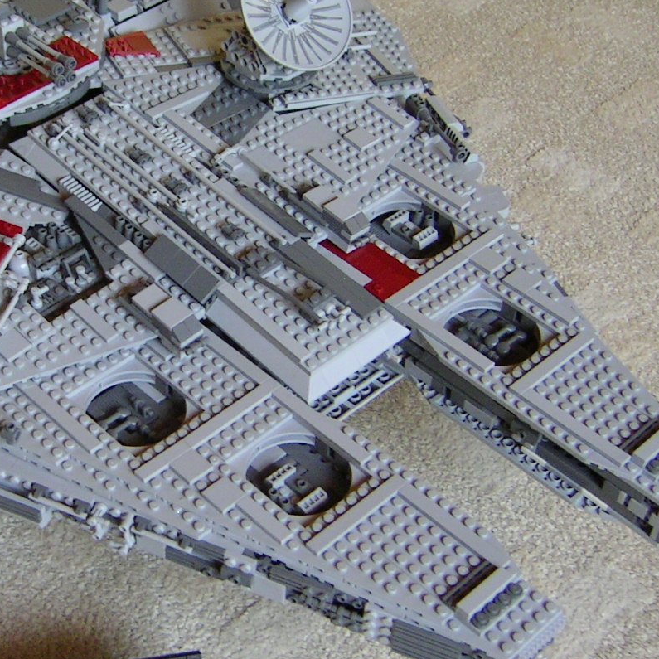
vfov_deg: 26.9
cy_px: 337
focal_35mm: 64
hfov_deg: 26.3
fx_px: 1378
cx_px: 121
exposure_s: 1/5.9
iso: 100
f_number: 2.8
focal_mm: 5.6
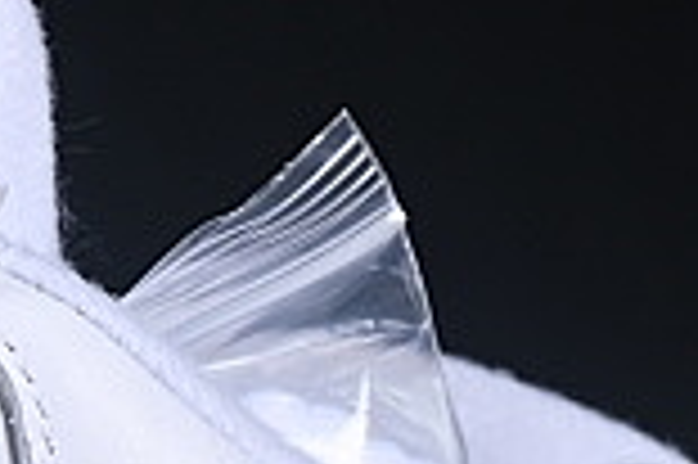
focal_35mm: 523
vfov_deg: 2.6
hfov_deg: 3.9
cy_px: 1041
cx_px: -486
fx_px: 10130
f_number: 8
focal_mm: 50
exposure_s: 1/80
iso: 160
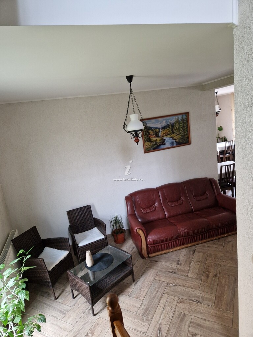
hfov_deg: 58.9
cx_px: 126
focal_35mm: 23
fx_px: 224
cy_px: 168
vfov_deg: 73.9
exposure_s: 1/100
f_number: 1.8
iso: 640
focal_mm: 5.4
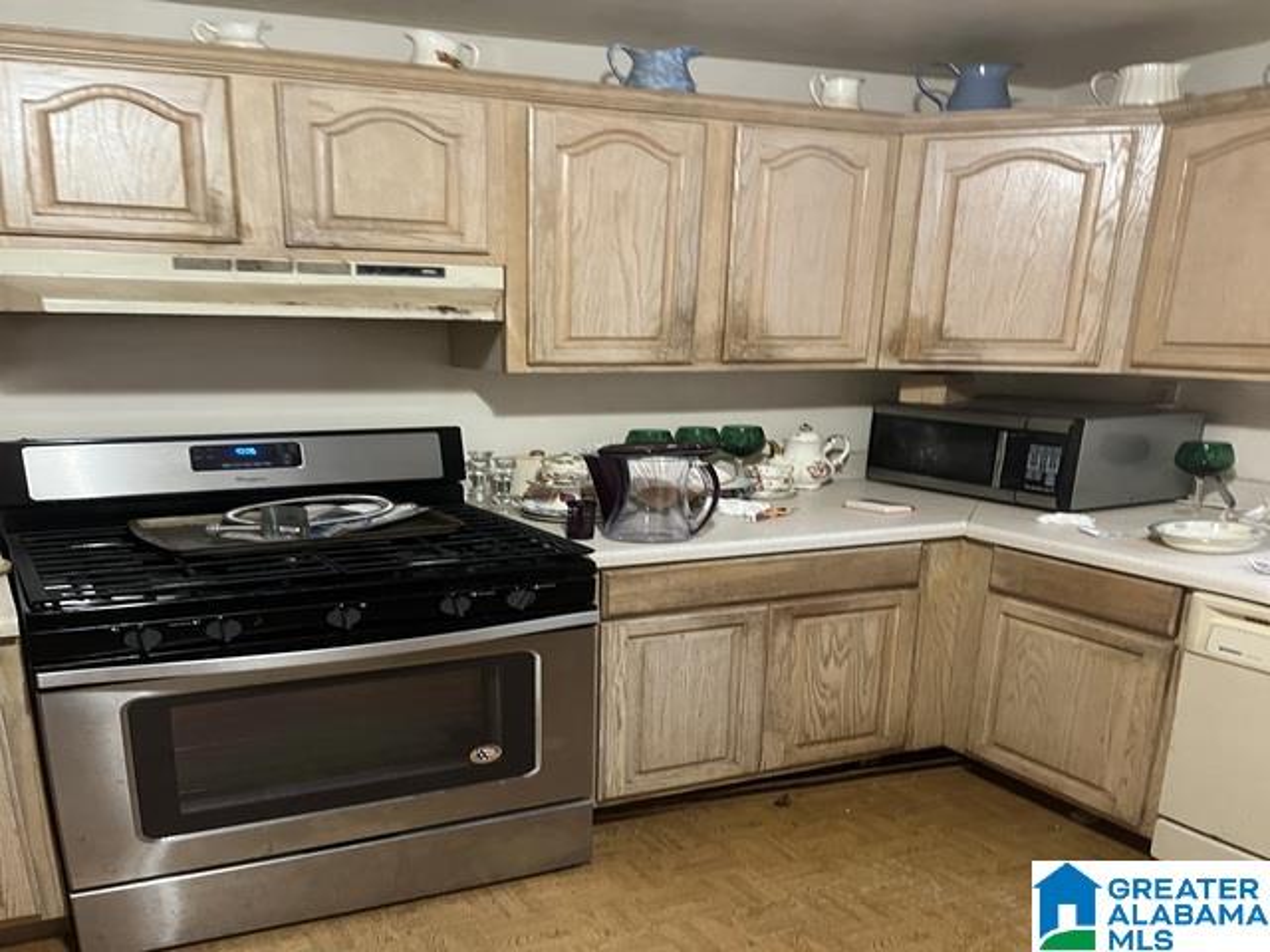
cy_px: 476
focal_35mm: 26
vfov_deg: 53.1
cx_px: 635
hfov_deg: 67.3
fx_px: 954
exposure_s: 1/40
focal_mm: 5.1
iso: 400
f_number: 1.6
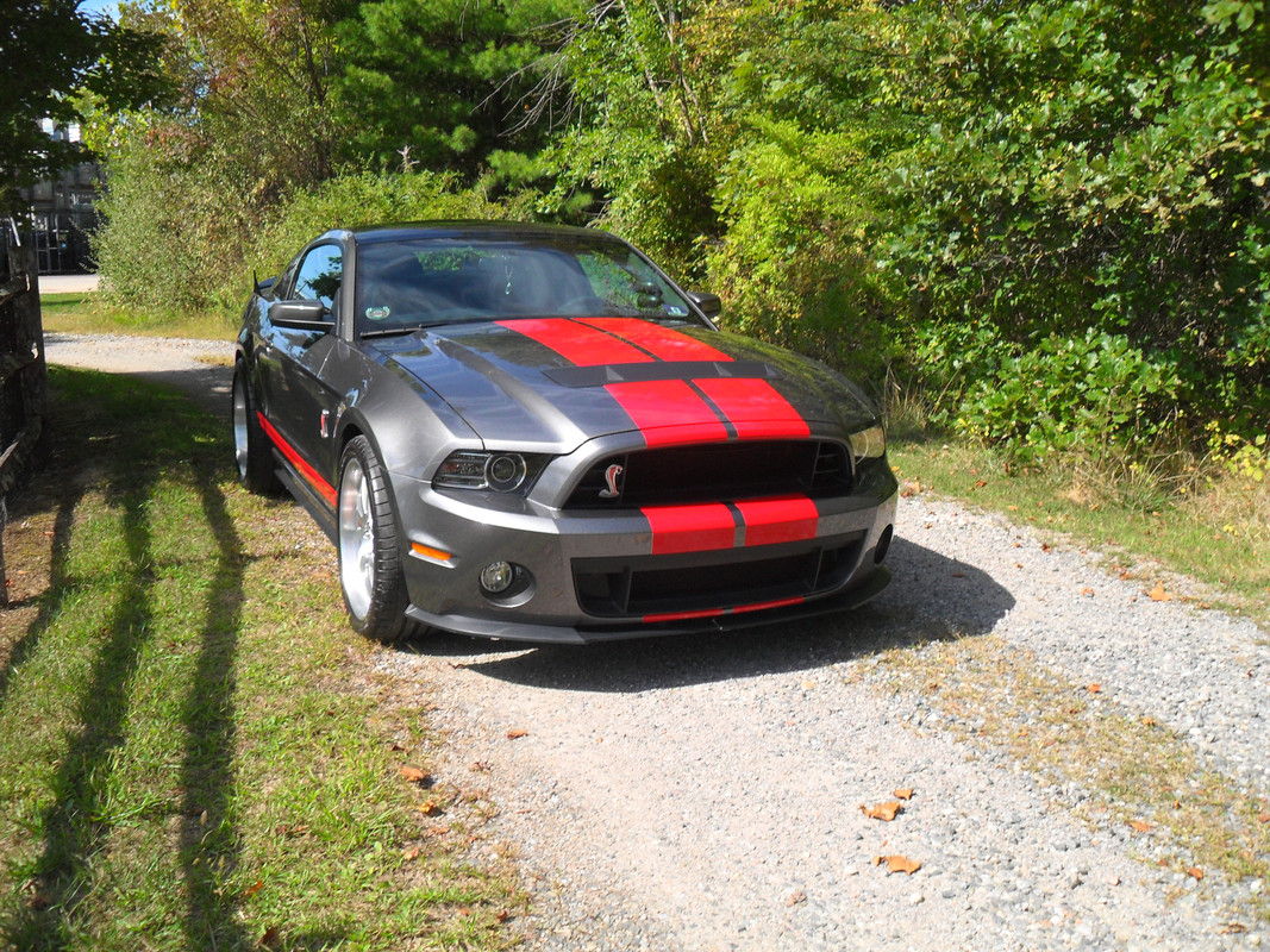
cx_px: 635
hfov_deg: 52.6
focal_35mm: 35
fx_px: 1284
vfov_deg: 40.7
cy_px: 476
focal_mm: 6.2
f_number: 8.9
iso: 100
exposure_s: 1/90
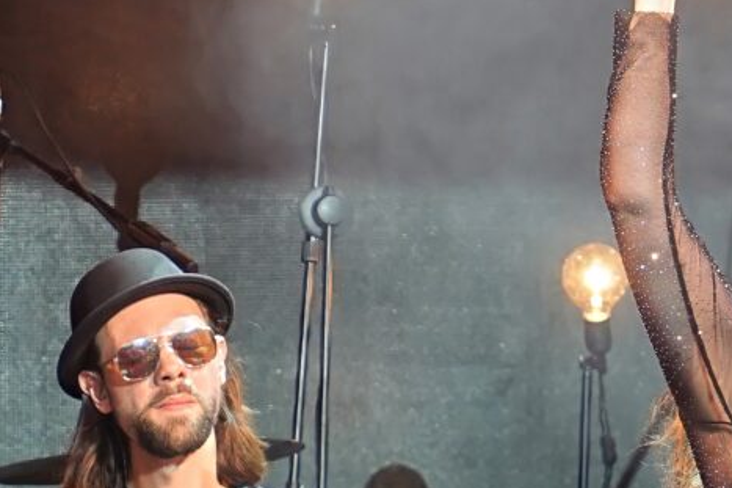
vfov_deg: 2.7
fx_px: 10447
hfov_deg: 4.0
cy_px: 397
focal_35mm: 514
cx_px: 473
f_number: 5
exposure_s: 1/160
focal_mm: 125
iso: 800
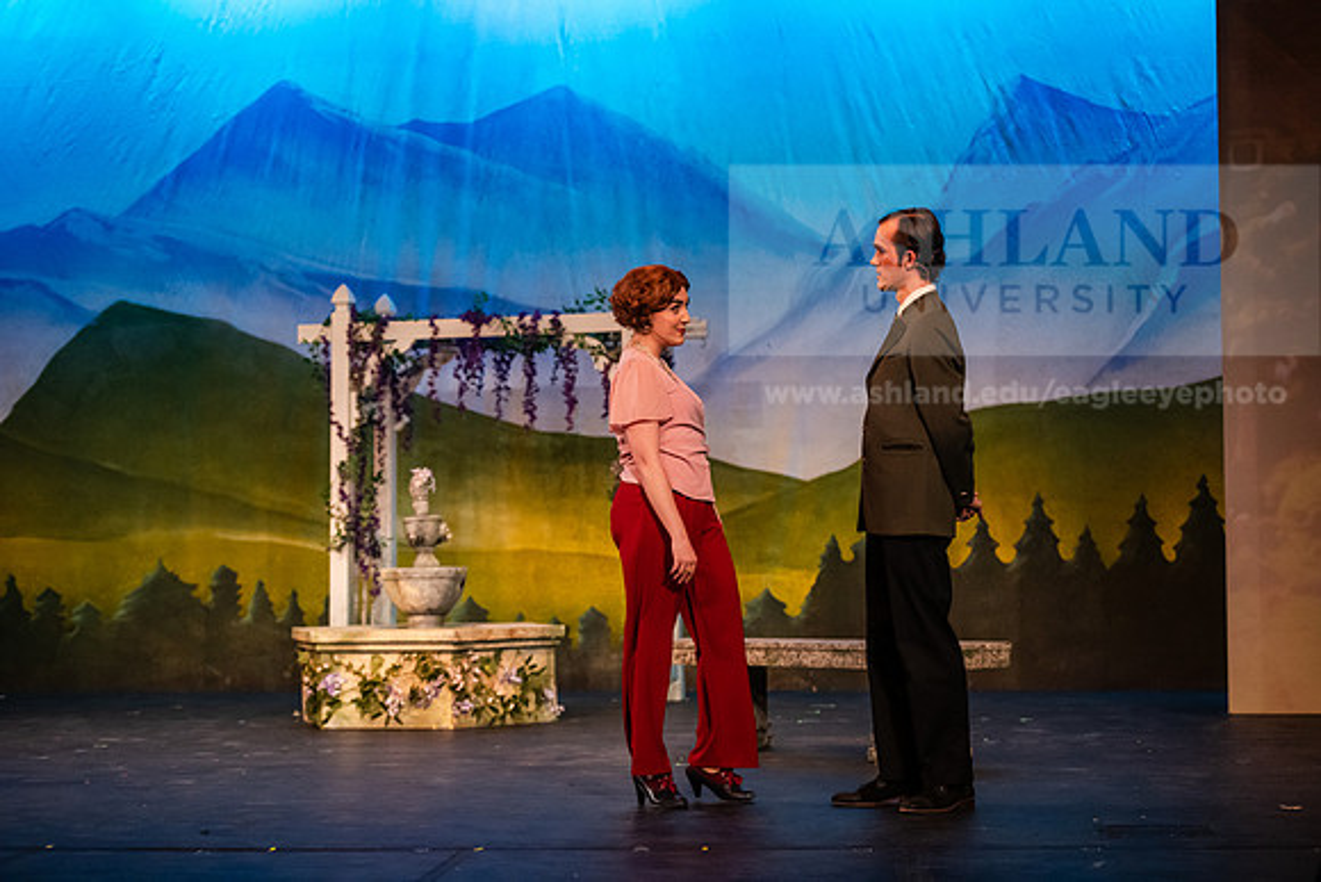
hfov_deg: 27.0
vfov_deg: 18.2
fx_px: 2753
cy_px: 441
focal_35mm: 75
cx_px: 660
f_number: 3.2
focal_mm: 75
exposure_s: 1/250
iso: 2500
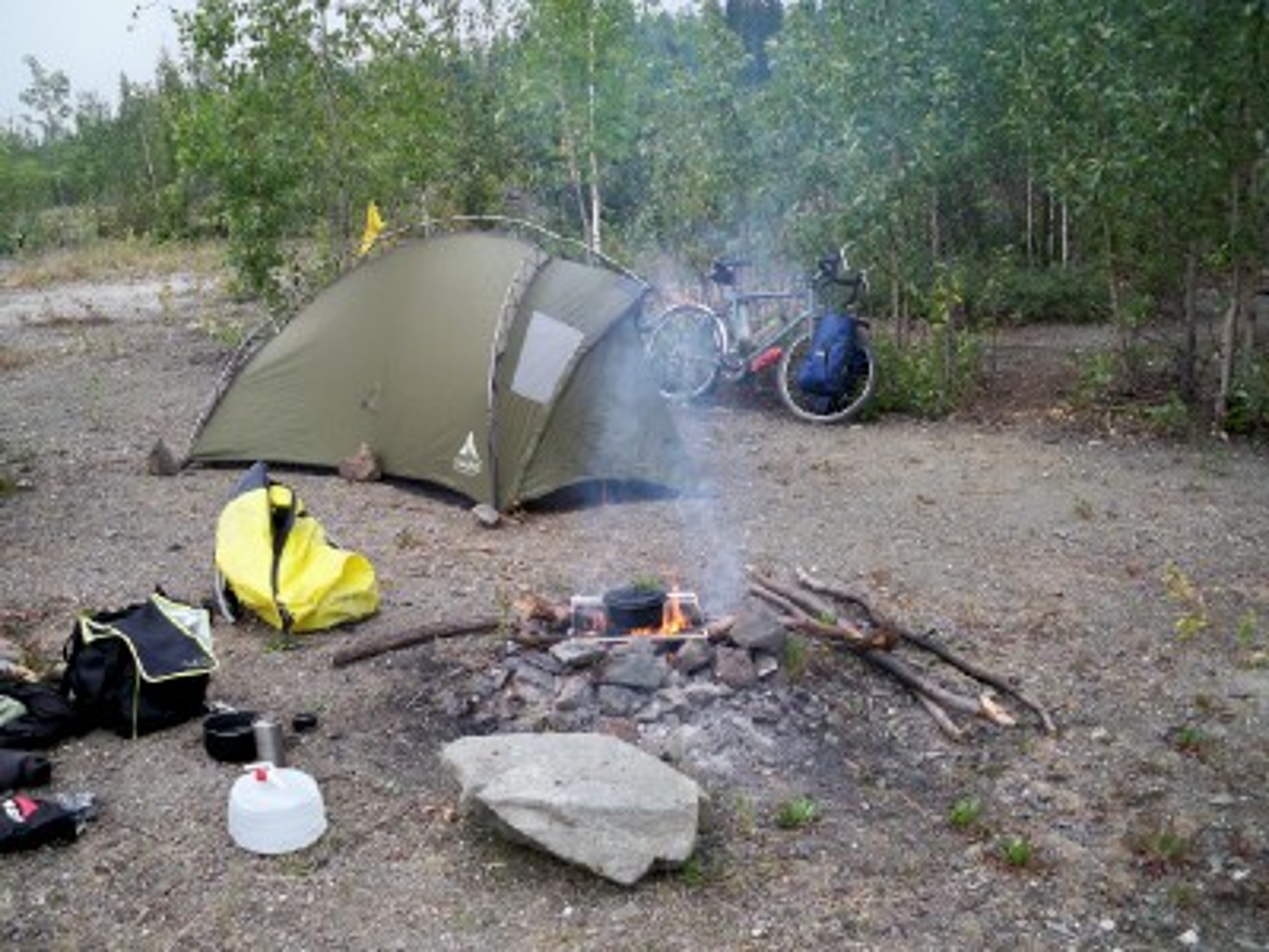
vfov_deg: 40.7
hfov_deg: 52.6
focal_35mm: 35
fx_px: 1283
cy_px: 476
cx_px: 634
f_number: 3.1
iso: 64
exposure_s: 1/80
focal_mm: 6.3
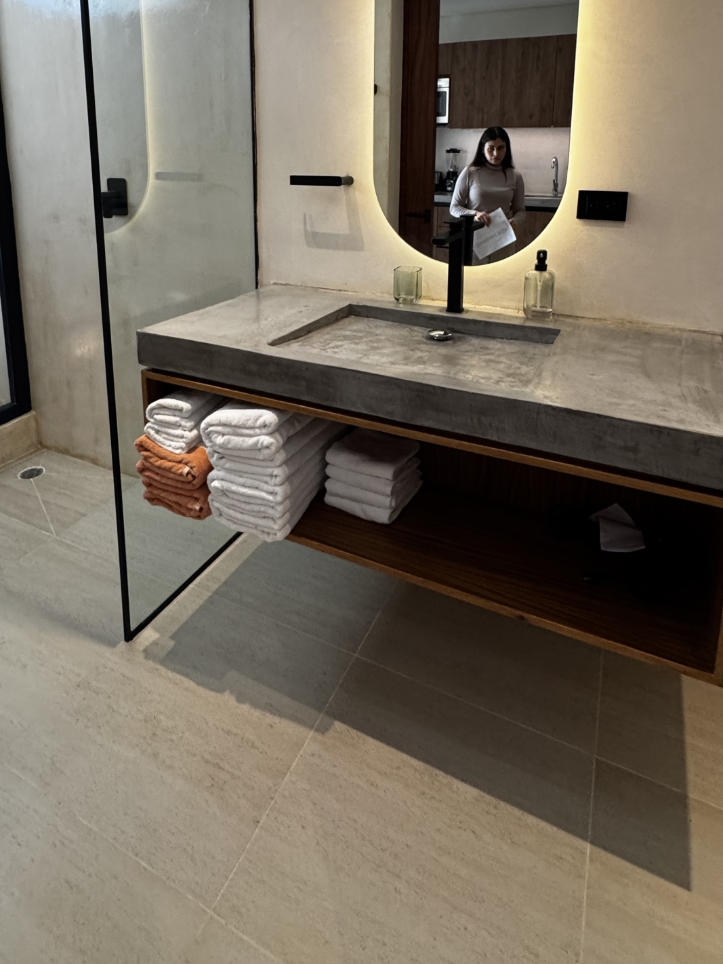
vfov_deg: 74.1
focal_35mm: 21
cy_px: 257
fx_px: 585
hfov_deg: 63.4
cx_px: 352
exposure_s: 1/120
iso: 250
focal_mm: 2.22
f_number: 2.2
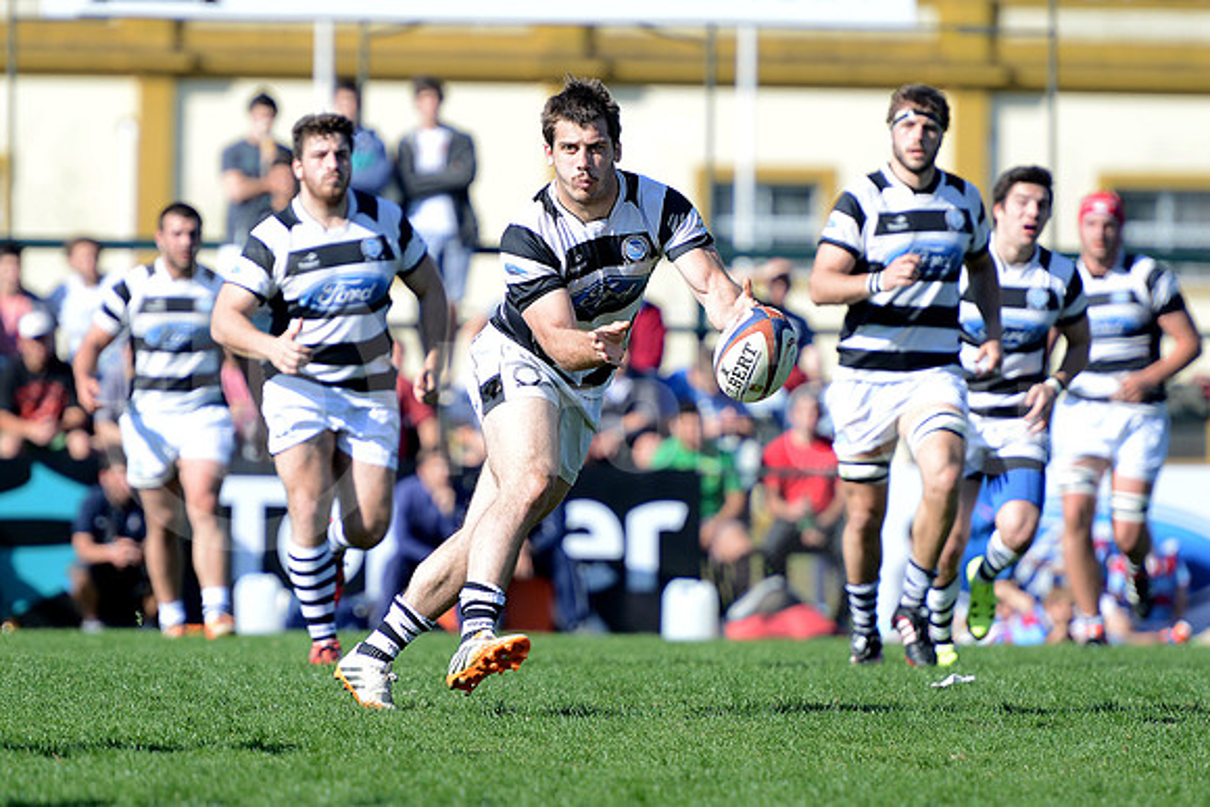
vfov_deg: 5.1
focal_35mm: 270
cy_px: 404
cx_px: 605
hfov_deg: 7.6
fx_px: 9077
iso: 320
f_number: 4
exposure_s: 1/1250
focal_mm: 270
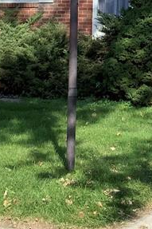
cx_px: 154
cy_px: -13
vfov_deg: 17.3
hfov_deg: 11.8
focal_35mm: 115
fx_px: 729
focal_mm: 3.3
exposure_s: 1/905
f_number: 2.4
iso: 25
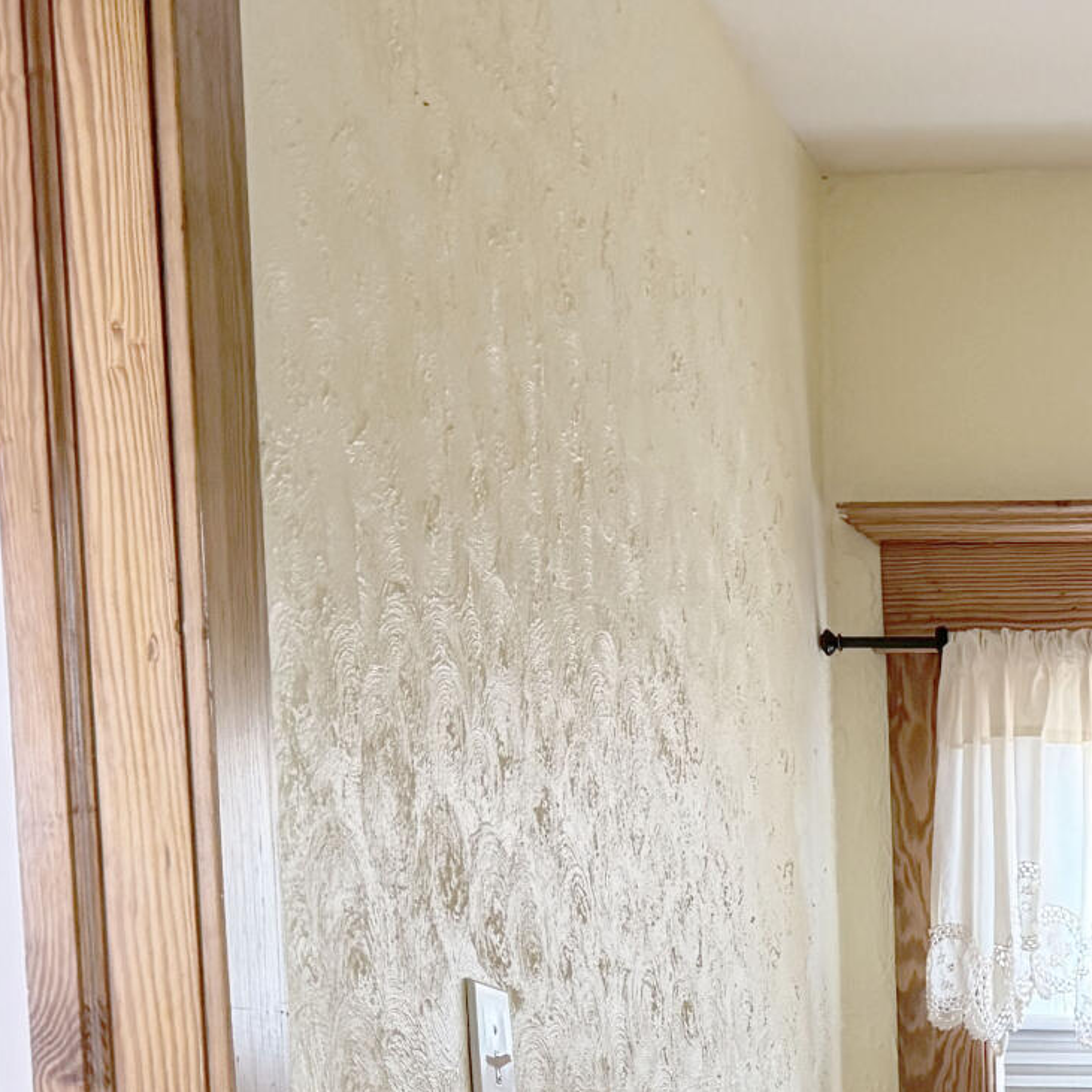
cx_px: 1386
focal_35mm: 87
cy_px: 1524
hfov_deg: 18.6
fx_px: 3105
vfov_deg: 18.2
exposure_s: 1/60
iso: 400
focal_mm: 6.76
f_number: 1.78
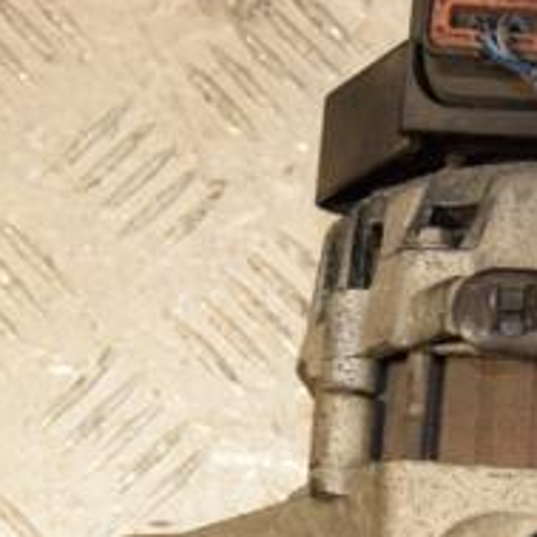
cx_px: 577
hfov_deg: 12.2
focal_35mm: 141
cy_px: 449
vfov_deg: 12.3
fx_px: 2481
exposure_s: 1/200
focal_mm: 35
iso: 800
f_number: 8
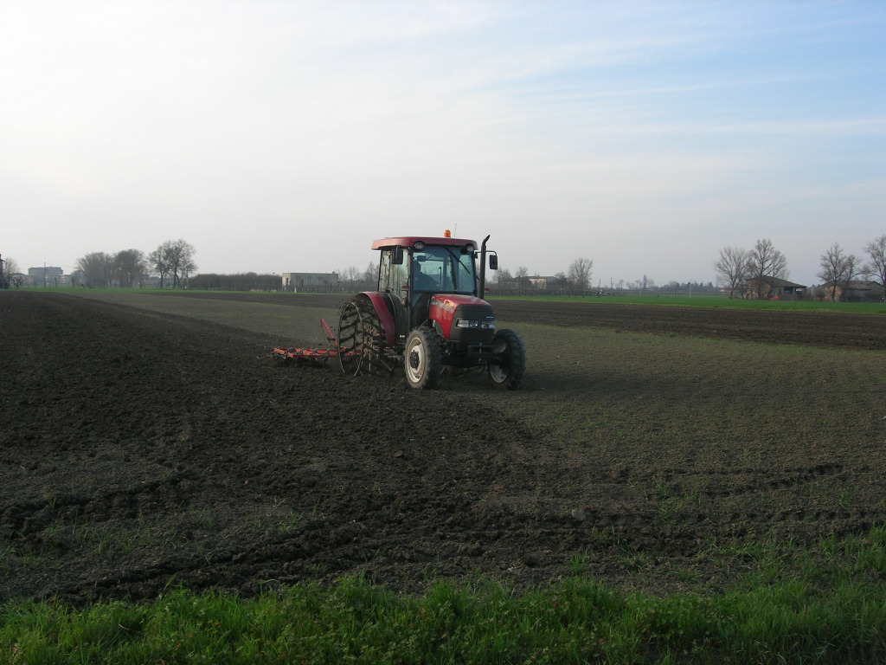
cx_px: 443
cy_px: 332
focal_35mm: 38
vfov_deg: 37.7
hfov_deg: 49.0
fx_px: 973
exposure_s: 1/137
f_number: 4.8
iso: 64
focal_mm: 7.8
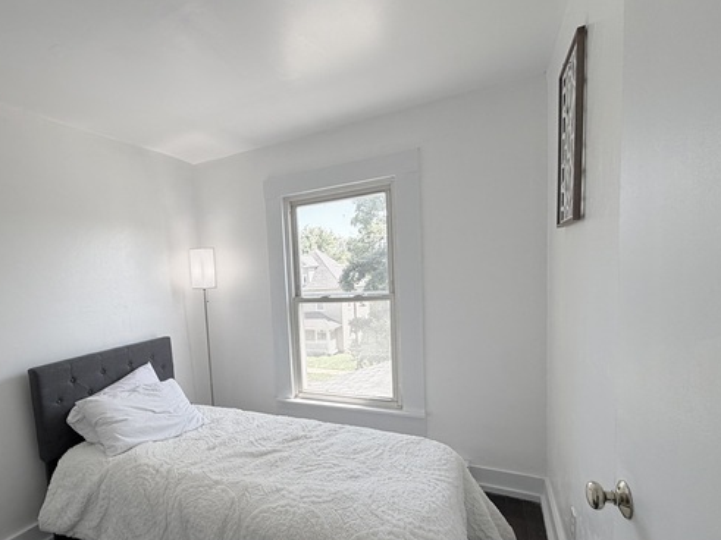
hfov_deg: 82.5
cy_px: 318
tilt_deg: -5.7
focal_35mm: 19
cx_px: 256
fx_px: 396
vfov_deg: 68.1
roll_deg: +3.5
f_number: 2.2
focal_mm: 2.22
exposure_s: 1/120
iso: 64
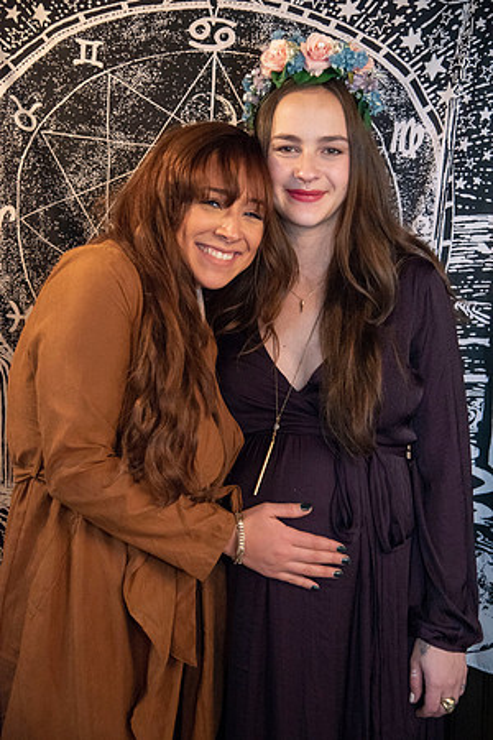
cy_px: 370
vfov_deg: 36.2
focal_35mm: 55
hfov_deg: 24.6
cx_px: 246
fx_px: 1130
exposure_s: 1/200
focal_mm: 55
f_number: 4
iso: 3200
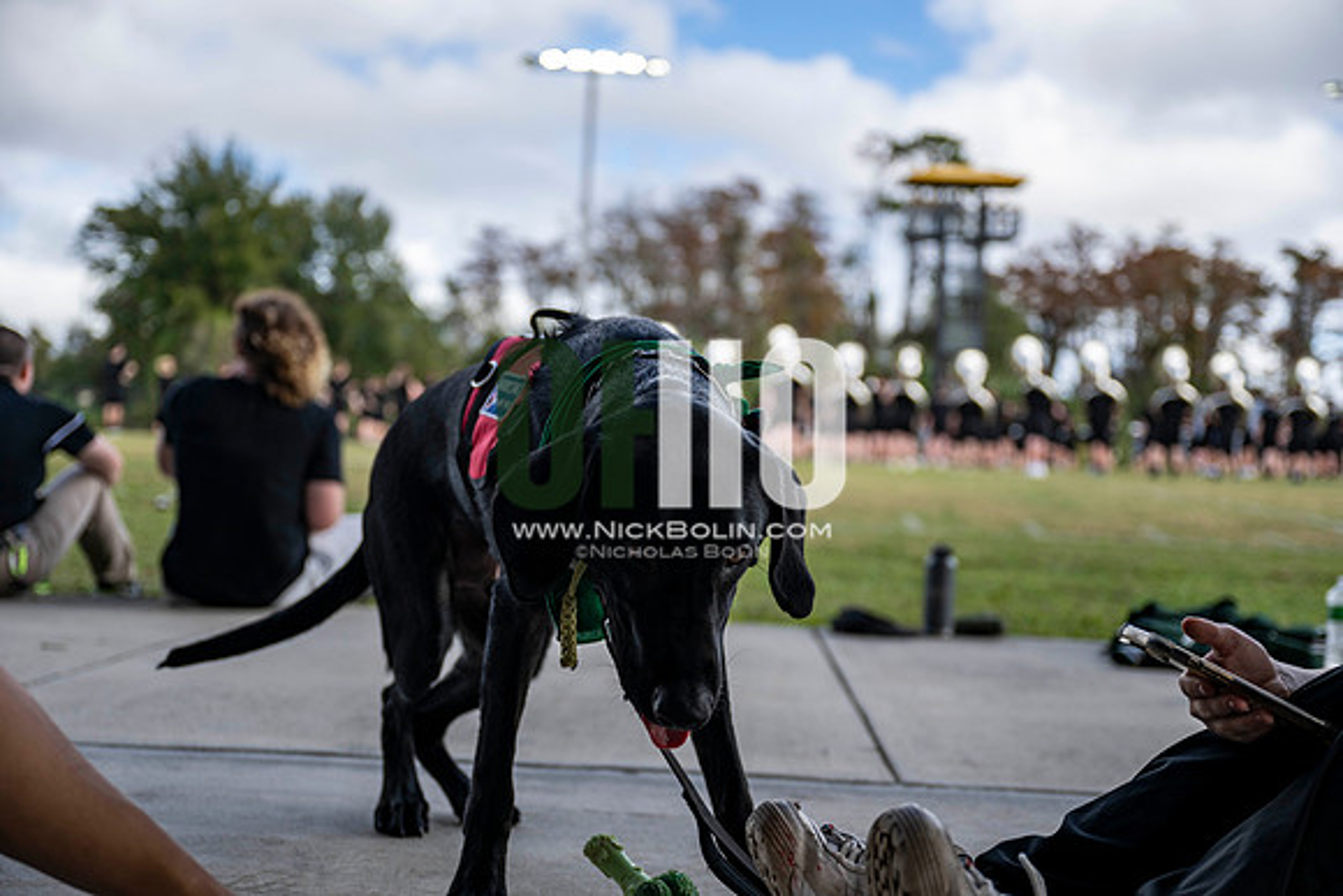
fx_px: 1530
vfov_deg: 32.6
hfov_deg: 47.4
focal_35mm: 41
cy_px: 448
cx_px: 672
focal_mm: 41
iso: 125
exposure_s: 1/1250
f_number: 2.8
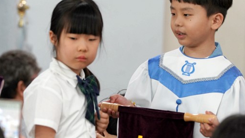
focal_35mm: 371
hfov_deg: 5.8
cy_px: 56
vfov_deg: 3.3
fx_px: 2411
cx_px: 131
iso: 2000
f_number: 4
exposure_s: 1/250
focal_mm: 200
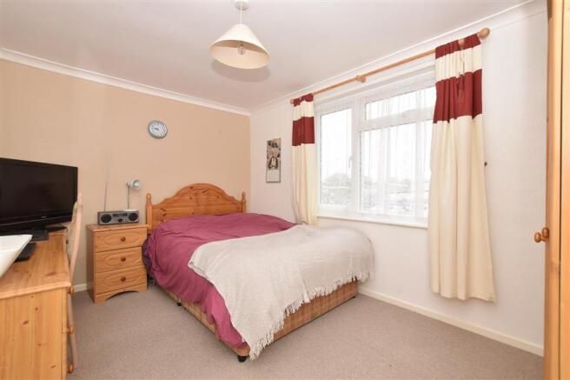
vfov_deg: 77.3
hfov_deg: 100.4
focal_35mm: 15
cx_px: 285
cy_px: 190
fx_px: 237
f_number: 9
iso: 400
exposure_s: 1/80
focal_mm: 10
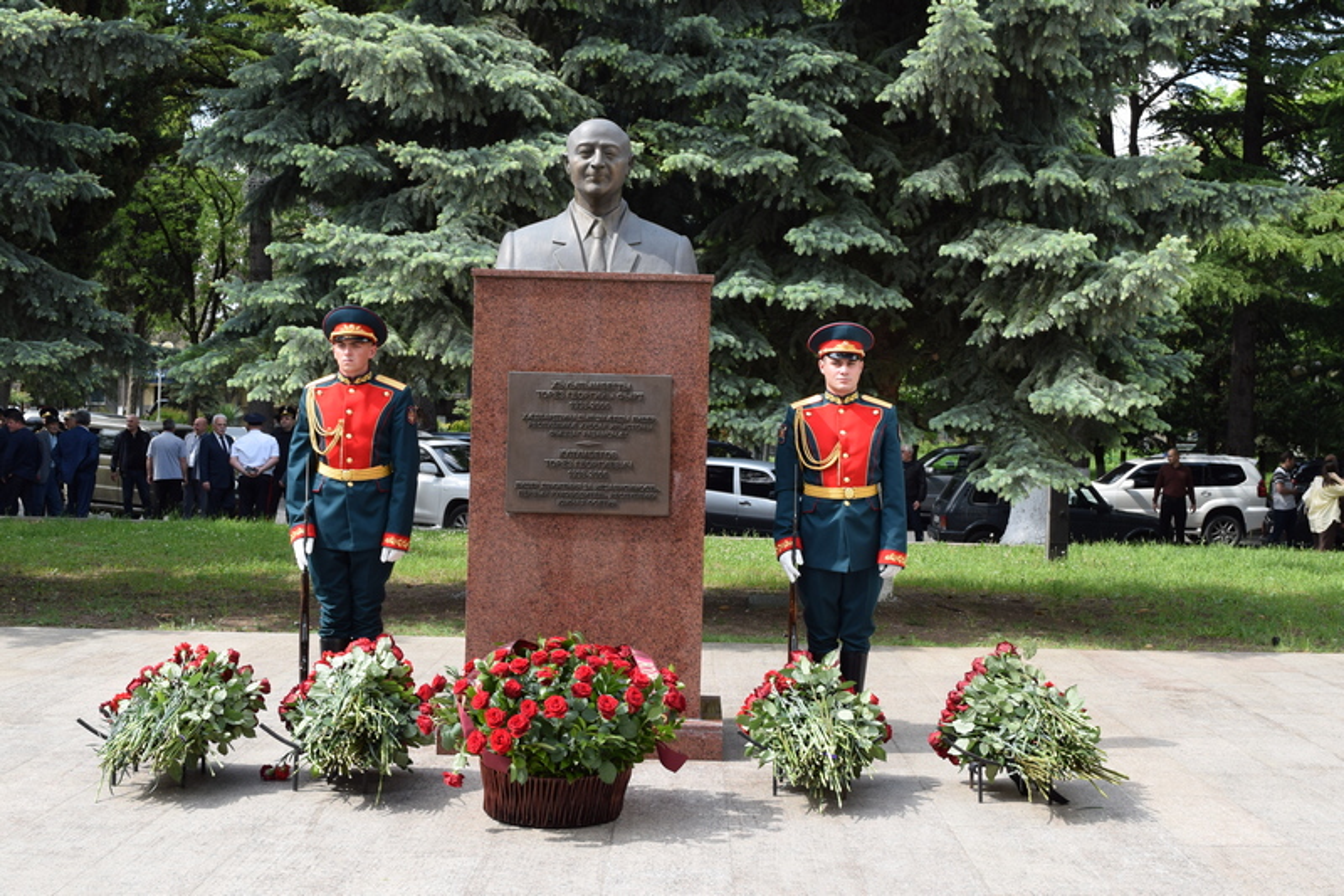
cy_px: 448
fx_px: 1400
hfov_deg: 51.3
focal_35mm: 38
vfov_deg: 35.5
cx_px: 672
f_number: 8
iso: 280
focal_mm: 25
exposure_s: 1/250
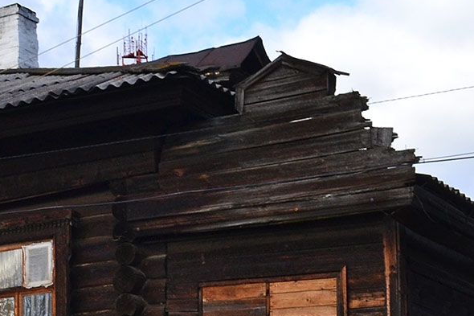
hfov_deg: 15.9
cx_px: -71
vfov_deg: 10.8
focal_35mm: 125
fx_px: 1645
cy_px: 373
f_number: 10
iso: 400
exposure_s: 1/200
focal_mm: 24
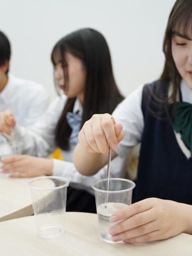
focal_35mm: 44
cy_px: 128
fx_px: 326
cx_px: 92
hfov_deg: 32.9
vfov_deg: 43.0
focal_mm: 30
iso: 1600
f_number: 2.8
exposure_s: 1/1250
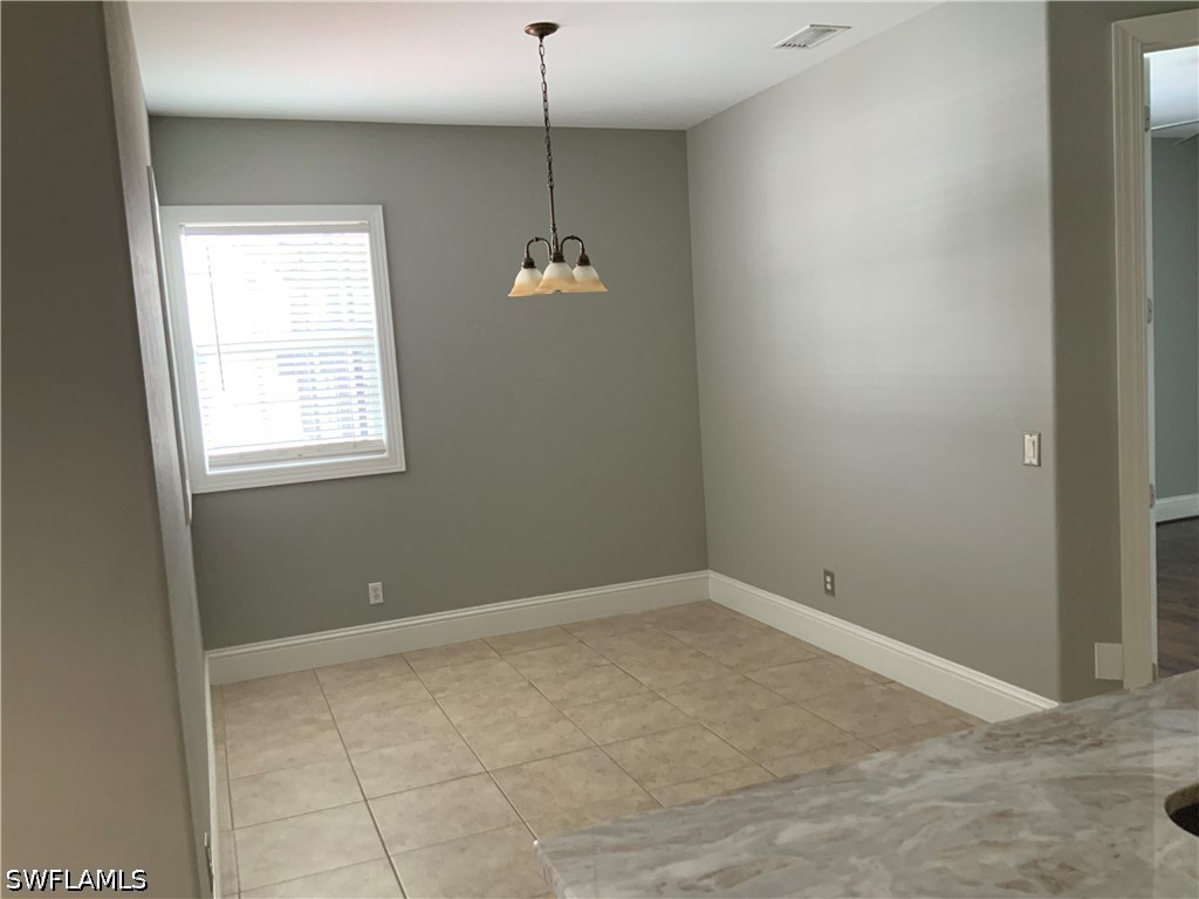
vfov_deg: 48.2
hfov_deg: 61.7
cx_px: 600
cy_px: 450
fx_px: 1004
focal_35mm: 29
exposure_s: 1/60
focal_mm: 3
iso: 160
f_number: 1.8
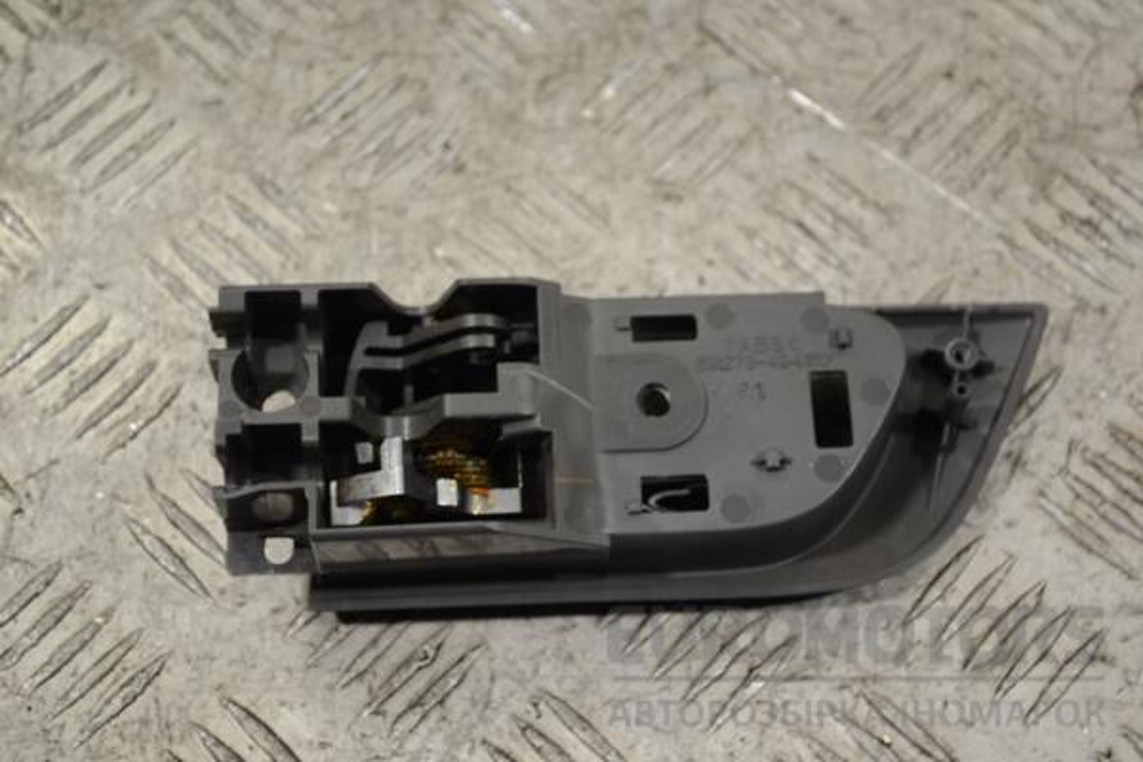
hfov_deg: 29.9
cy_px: 381
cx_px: 572
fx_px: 2143
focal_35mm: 68
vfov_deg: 20.2
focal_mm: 45
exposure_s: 1/30
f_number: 5.3
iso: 160
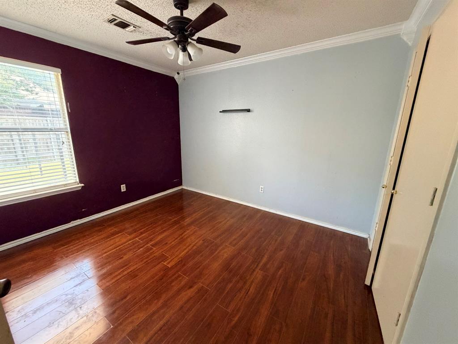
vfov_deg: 85.7
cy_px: 172
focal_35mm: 14
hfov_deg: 102.1
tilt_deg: -13.8
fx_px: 185
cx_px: 229
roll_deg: -0.5
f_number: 2.2
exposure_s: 1/60
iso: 500
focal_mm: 2.22
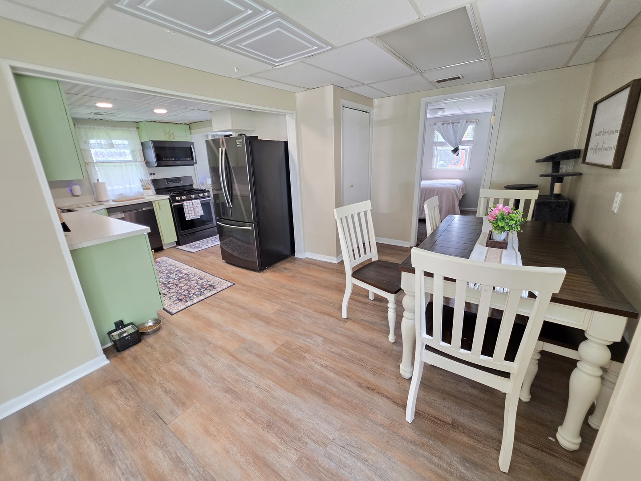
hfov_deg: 106.2
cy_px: 240
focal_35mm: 13
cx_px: 320
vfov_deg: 89.9
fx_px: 241
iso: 200
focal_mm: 2.2
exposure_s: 1/120
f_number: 1.9
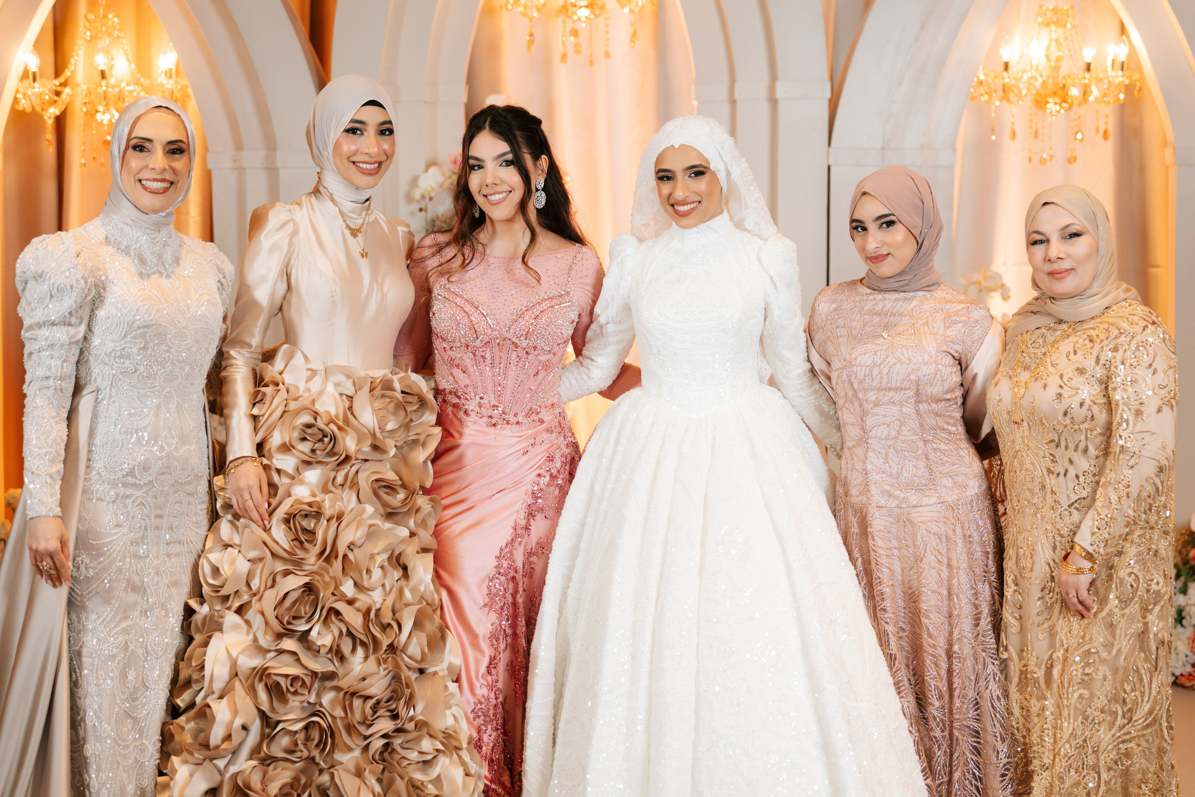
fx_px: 2272
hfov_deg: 29.5
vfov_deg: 19.9
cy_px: 399
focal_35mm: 68
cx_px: 592
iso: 400
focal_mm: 67
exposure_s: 1/200
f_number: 2.8
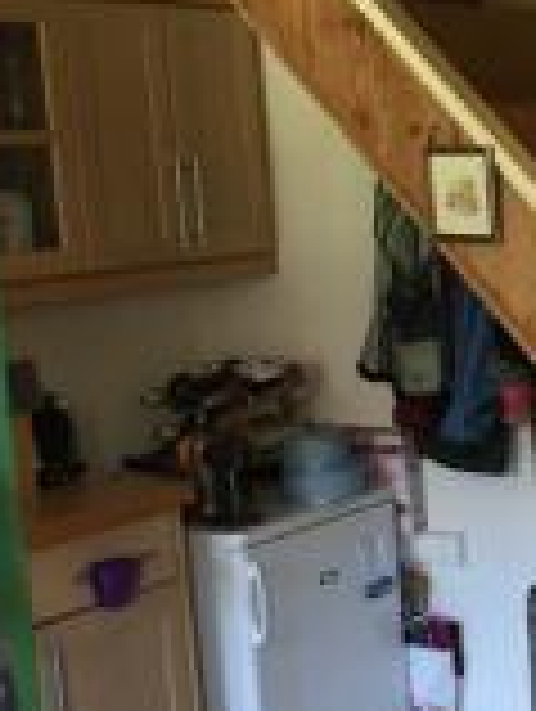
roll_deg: +3.7
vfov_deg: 24.4
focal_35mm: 80
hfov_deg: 17.7
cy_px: 394
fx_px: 1647
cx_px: 626
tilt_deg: -8.6
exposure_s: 1/33
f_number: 2.2
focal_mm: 4.15
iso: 160
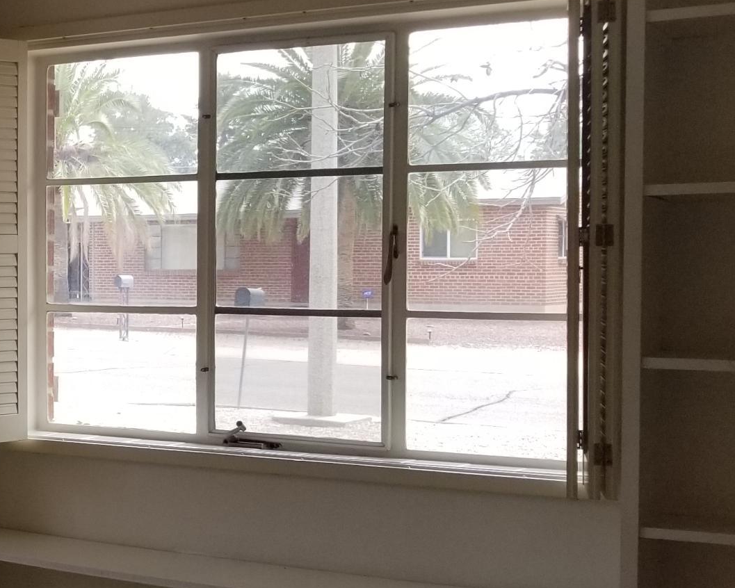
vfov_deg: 21.2
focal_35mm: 72
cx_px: -225
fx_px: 1567
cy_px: 350
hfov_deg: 23.3
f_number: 1.7
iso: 50
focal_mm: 4.25
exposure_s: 1/364
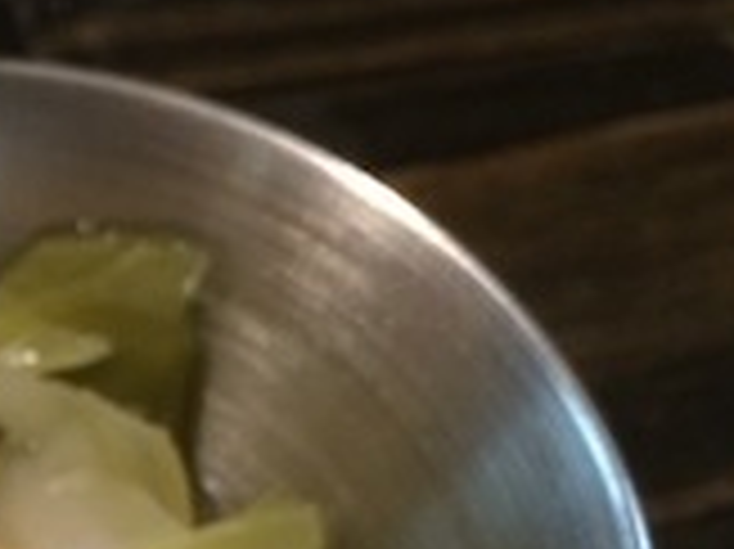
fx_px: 1949
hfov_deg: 20.3
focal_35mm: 92
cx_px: -95
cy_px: 556
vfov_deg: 15.7
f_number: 2.2
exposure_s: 1/24
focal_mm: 4.12
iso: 320
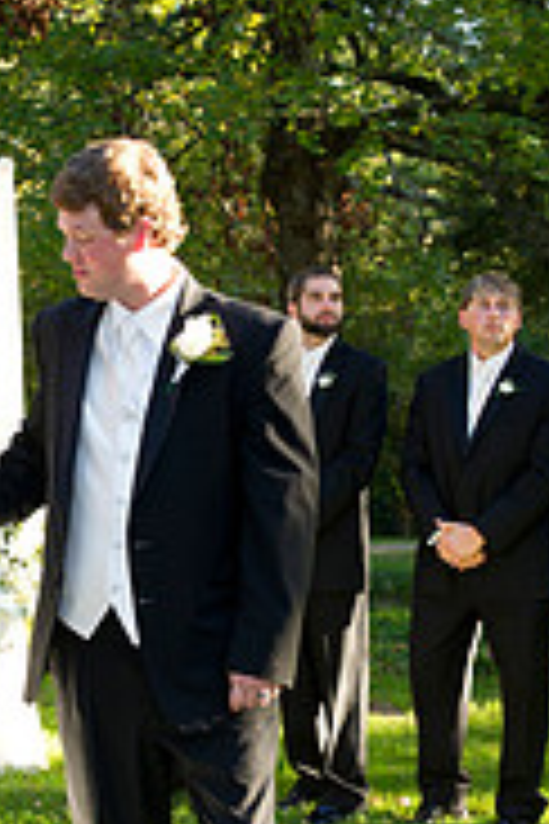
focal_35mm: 86
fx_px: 1967
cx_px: -52
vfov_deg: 23.6
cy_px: 513
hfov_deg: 15.5
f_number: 5.6
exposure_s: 1/160
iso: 640
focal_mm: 35
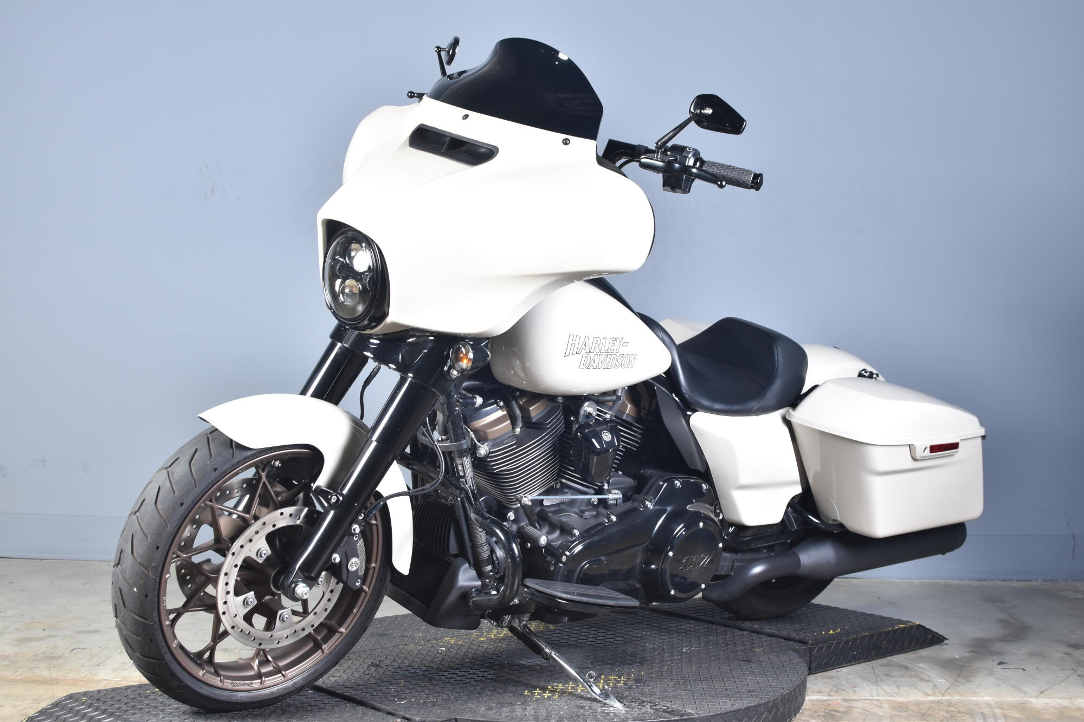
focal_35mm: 52
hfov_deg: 37.9
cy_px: 361
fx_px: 1581
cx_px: 542
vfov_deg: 25.7
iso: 400
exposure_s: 1/60
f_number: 6.3
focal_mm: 35
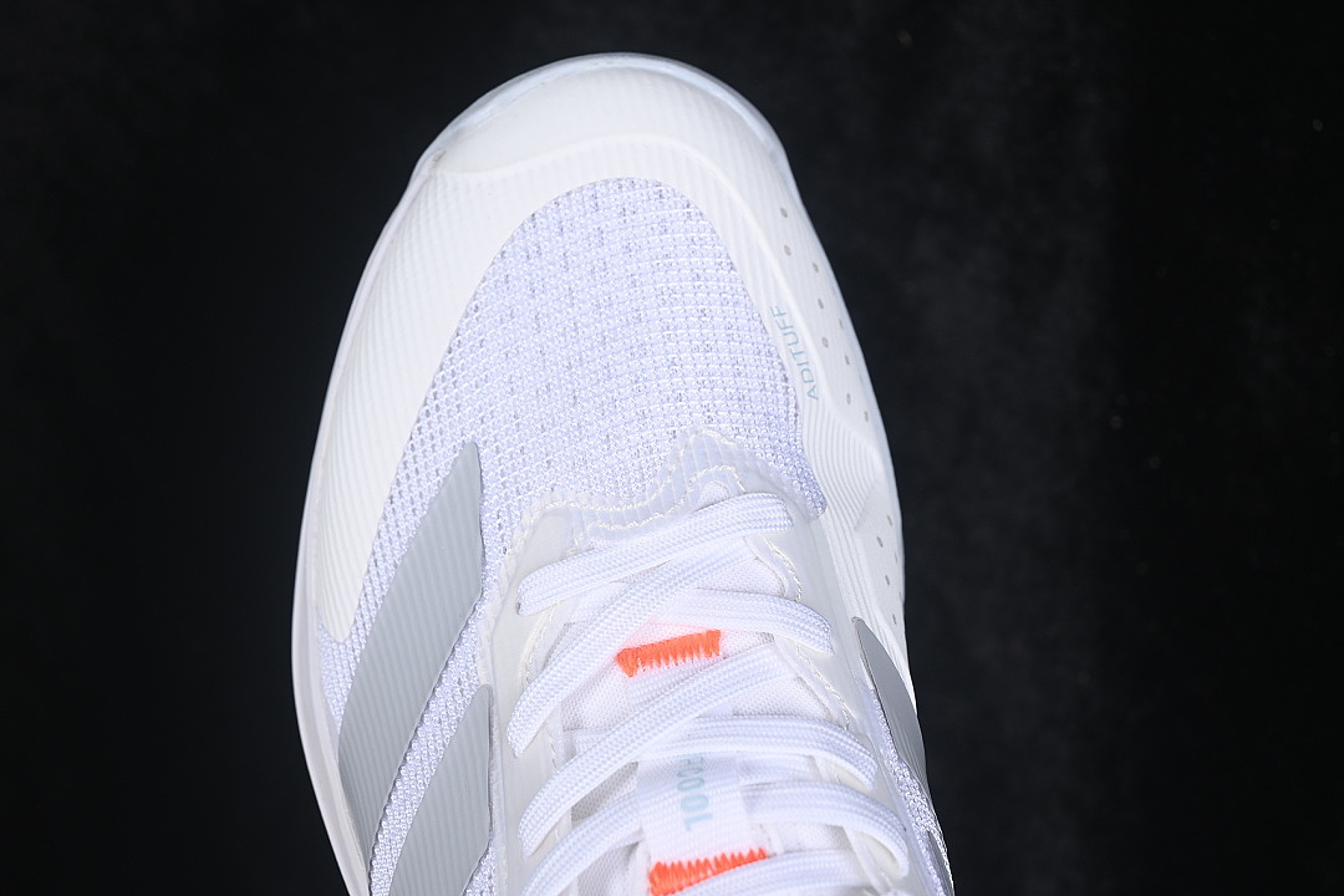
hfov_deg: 27.0
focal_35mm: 75
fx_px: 2800
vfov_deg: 18.2
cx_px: 672
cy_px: 448
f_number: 7.1
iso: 160
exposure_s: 1/80
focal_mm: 50
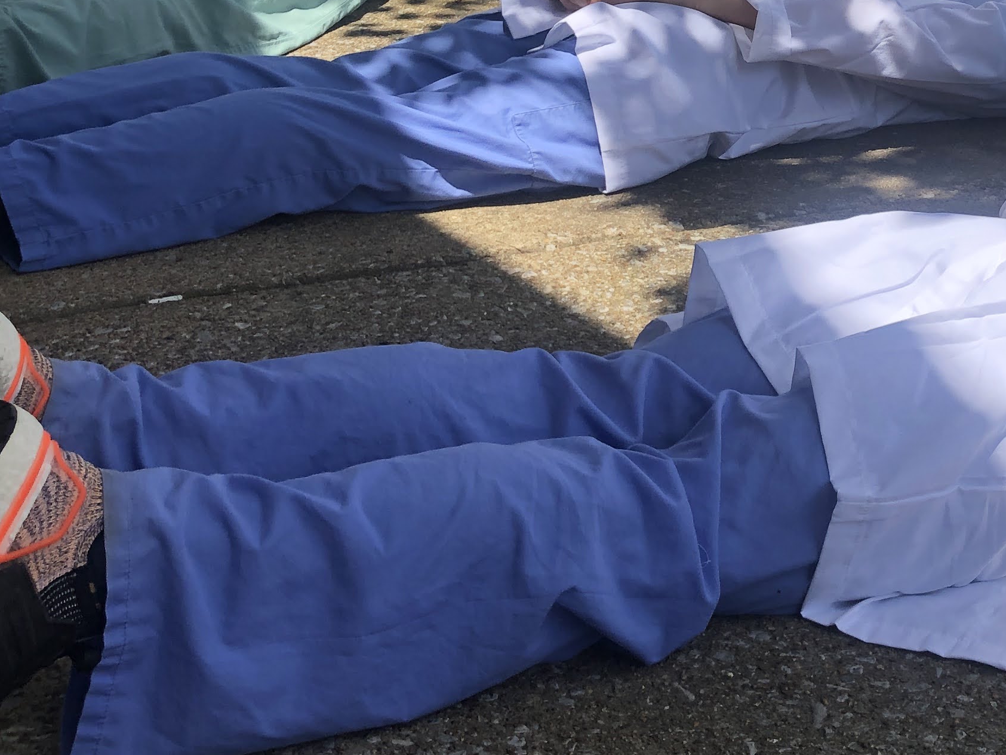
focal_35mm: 67
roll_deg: -1.9
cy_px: 96
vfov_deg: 21.5
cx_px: 897
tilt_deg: -13.4
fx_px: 1947
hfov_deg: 27.9
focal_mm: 3.99
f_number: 1.8
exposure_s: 1/1333
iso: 20
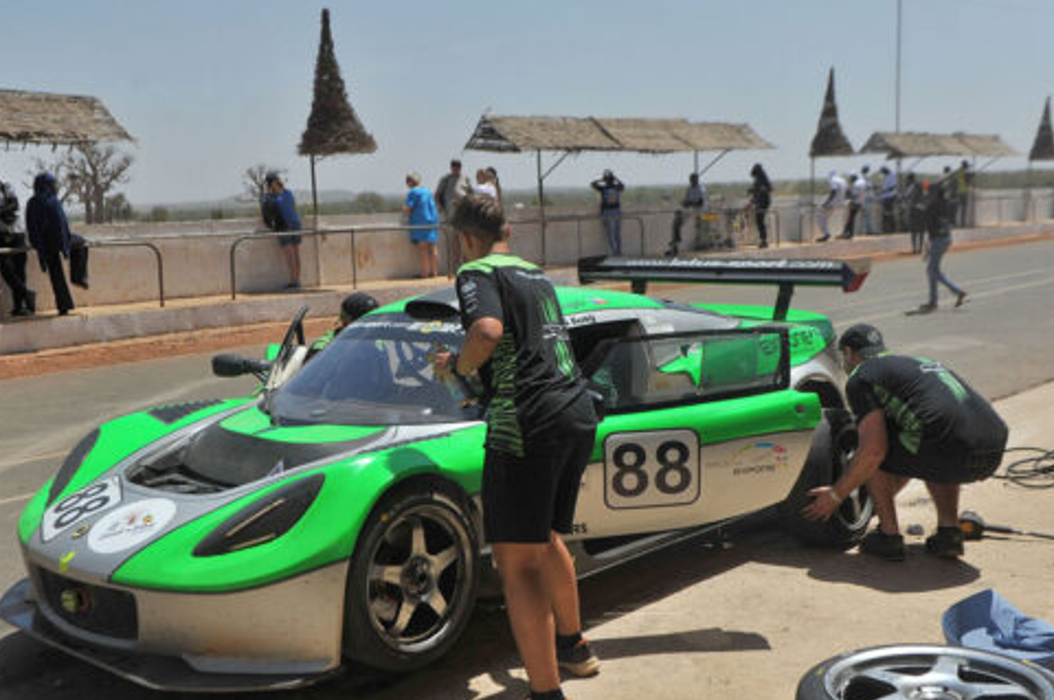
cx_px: 490
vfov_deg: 33.3
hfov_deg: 48.5
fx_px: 1170
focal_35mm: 40
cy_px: 394
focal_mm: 32
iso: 200
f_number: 4.5
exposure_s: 1/4000
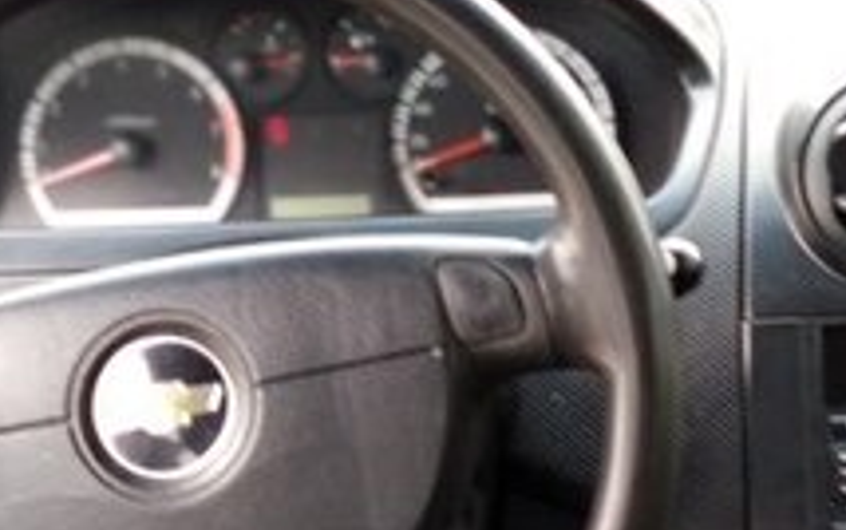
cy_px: 603
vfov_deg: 7.7
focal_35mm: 170
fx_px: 3922
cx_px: 771
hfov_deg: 12.2
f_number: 2.6
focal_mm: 5.99
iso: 200
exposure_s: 1/50
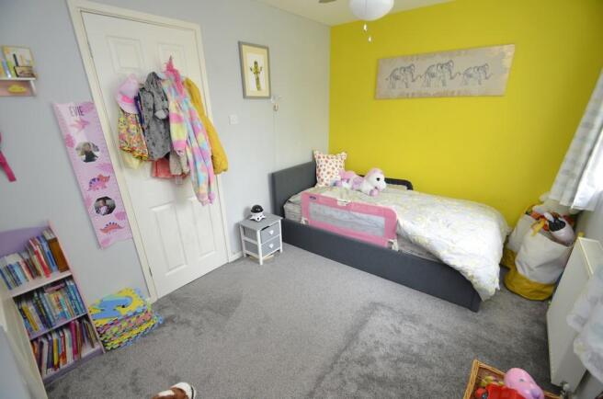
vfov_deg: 77.0
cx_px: 302
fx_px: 251
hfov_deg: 100.5
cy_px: 200
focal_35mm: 15
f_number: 4
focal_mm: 10
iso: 720
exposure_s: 1/60
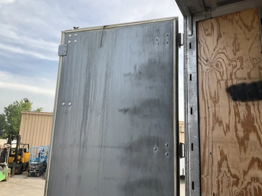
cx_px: 131
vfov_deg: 48.2
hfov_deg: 61.7
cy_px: 98
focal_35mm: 29
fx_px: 219
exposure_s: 1/322
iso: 25
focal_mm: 3
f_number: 1.8
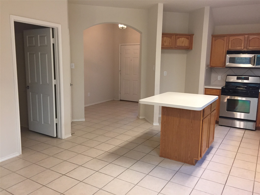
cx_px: 130
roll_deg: -2.3
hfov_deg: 61.7
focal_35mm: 29
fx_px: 218
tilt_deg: -9.3
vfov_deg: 48.2
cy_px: 98
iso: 125
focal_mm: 4.15
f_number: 2.2
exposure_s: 1/30
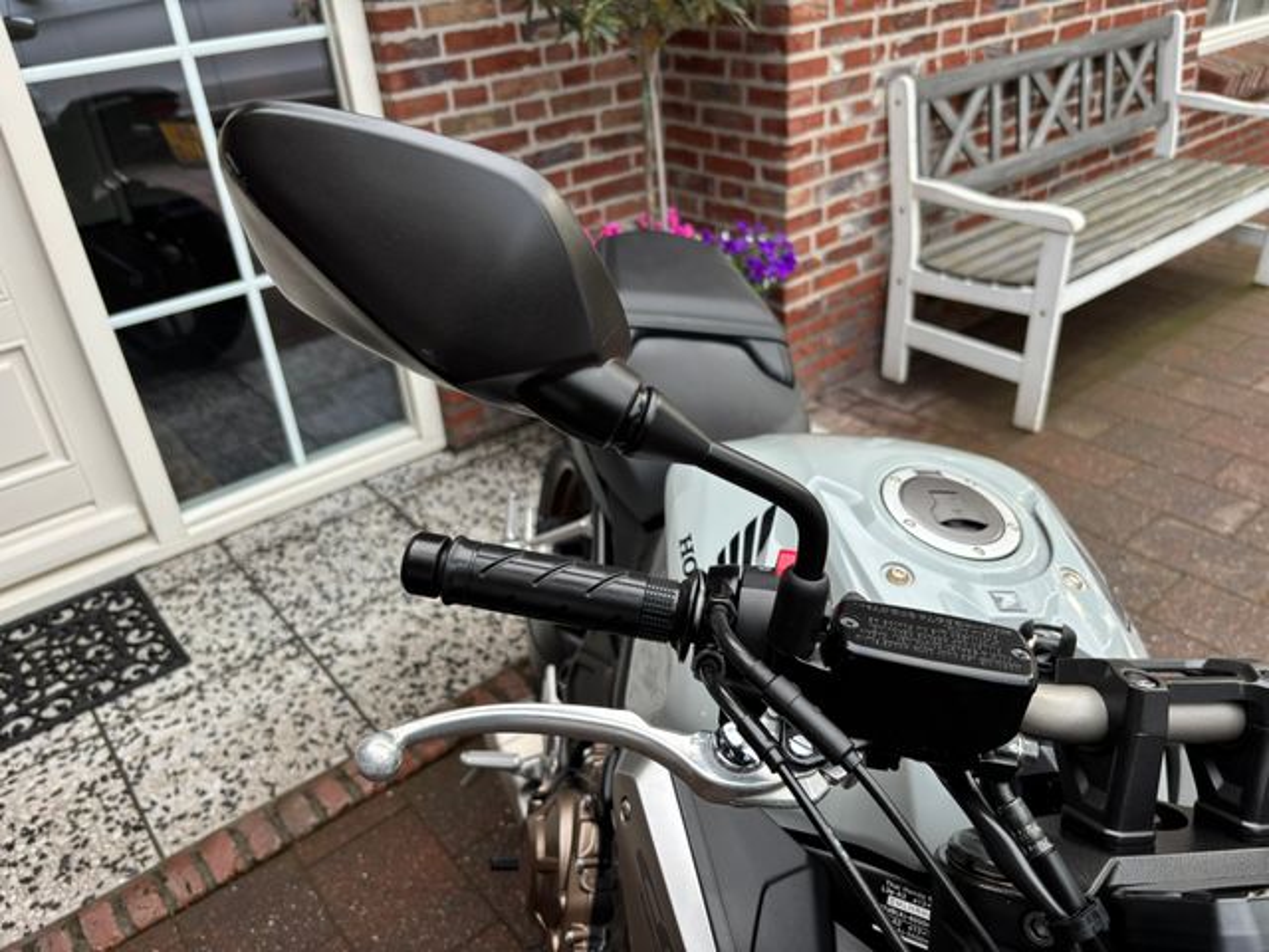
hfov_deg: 67.3
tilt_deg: -30.6
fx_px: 953
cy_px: 476
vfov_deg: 53.1
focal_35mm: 26
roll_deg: +4.3
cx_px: 634
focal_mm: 5.96
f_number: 1.6
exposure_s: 1/121
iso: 80
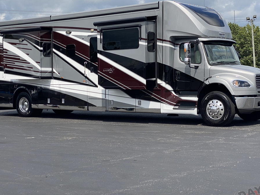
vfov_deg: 21.0
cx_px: 128
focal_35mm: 70
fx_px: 526
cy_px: 92
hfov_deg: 27.8
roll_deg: +1.9
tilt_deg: -3.4
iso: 20
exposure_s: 1/1996
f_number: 2
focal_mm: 6
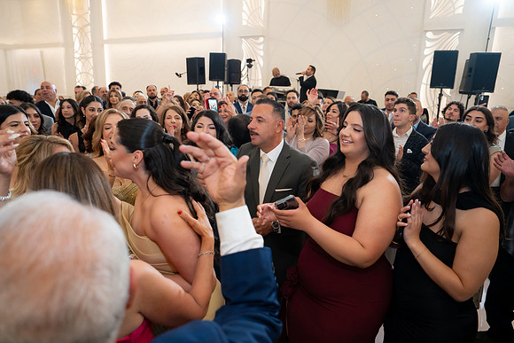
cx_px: 257
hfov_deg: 73.7
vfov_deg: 53.2
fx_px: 343
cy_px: 172
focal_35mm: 24
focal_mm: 24
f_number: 3.5
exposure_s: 1/200
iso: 3200
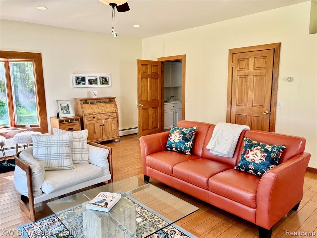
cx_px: 158
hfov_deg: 67.3
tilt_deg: -7.6
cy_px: 119
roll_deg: +0.8
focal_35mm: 26
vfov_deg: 53.1
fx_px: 238
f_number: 1.6
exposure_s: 1/120
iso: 125
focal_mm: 5.96
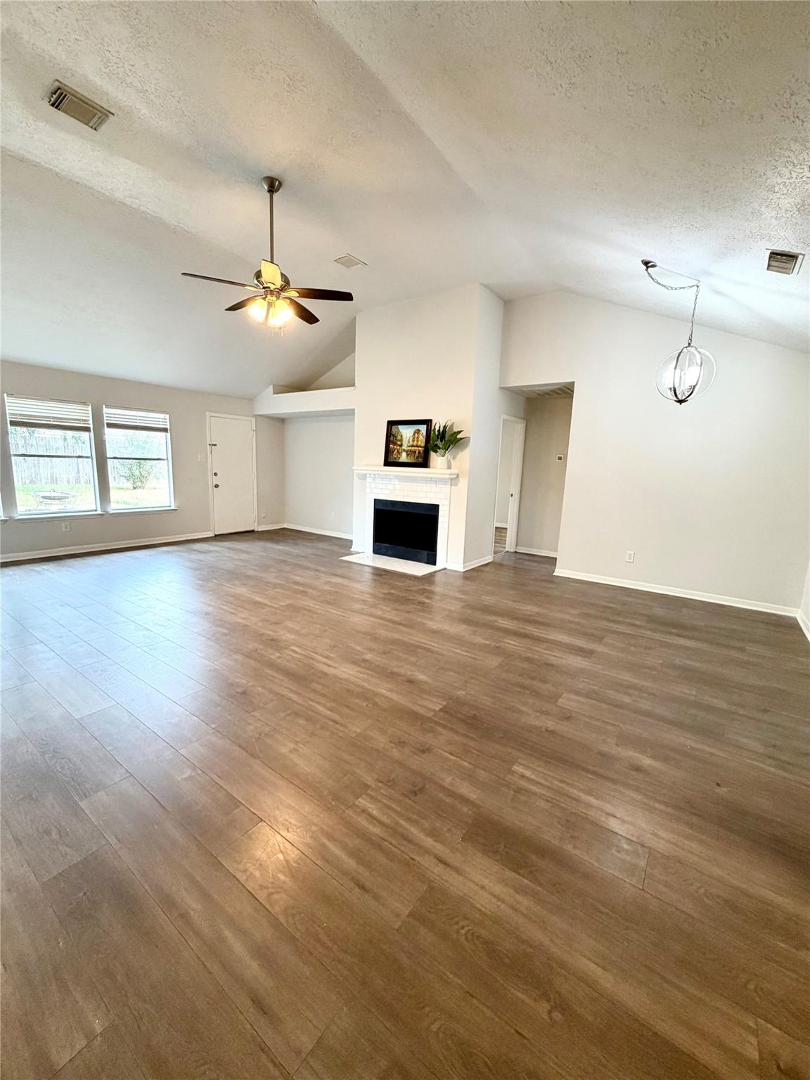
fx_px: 437
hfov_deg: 85.7
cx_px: 405
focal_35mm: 14
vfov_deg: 102.1
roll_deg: -2.5
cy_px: 540
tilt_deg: -9.9
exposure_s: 1/60
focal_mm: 2.22
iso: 160
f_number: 2.2
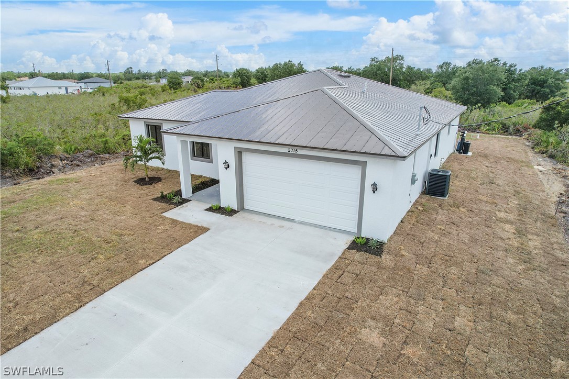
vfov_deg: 57.2
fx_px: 348
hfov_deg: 78.6
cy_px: 190
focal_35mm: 22
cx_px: 284
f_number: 2.8
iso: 100
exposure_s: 1/1500
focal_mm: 8.38
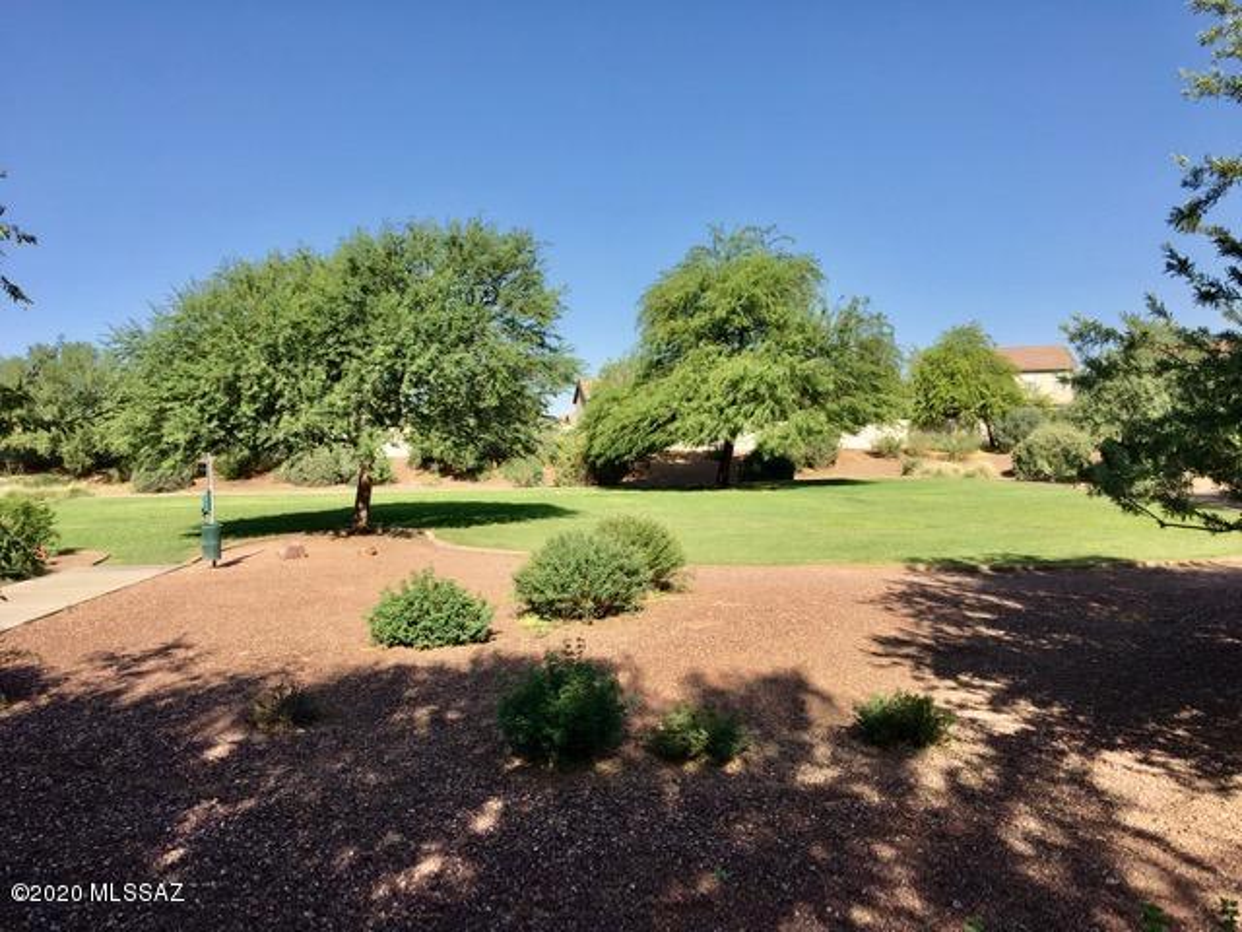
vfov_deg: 48.2
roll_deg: +1.1
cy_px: 466
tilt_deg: -1.8
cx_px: 621
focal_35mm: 29
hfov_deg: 61.7
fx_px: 1041
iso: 25
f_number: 2.2
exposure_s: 1/1202
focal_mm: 4.15
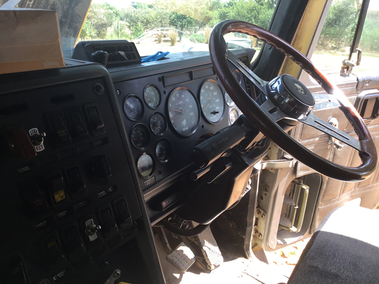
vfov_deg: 45.4
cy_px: 142
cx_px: 190
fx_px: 339
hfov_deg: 58.4
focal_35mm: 31
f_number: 2.4
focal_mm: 3.3
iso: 25
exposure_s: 1/100
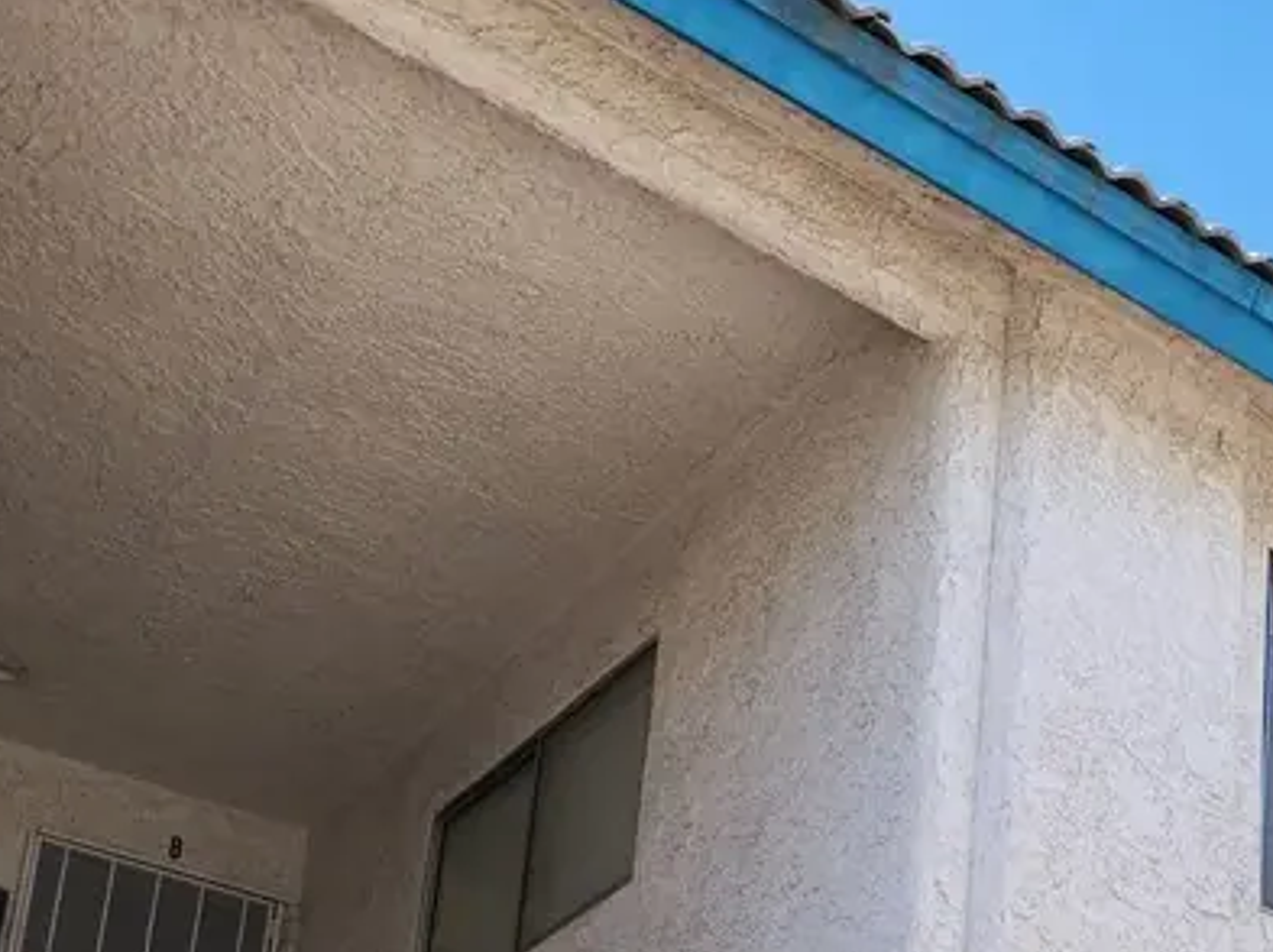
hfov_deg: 30.5
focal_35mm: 60
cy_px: 1185
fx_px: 2204
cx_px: 1195
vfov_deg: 22.2
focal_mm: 5.4
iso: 20
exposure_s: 1/538
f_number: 1.8
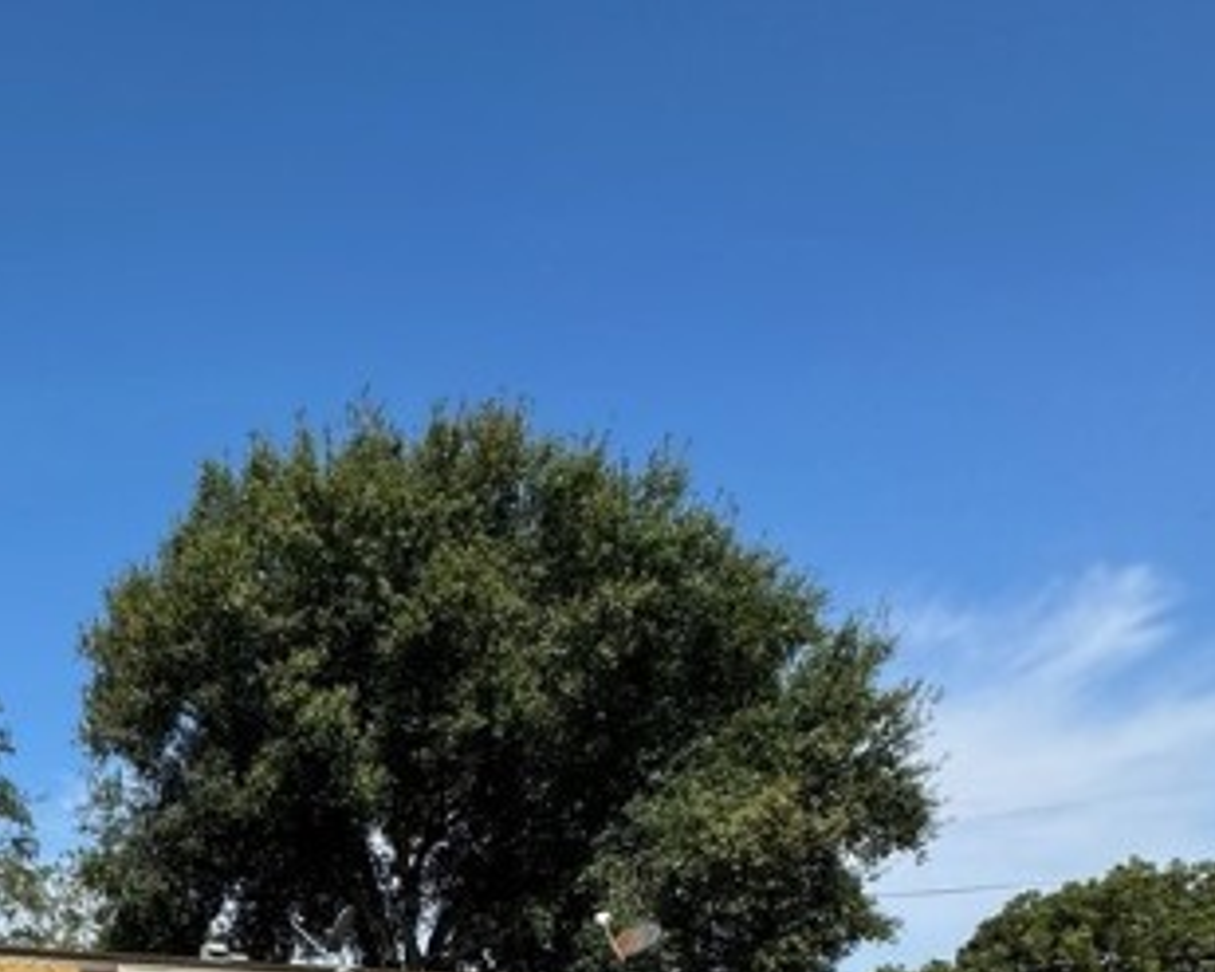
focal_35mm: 34
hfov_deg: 48.2
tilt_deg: -5.7
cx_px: 157
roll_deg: +0.8
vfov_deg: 32.2
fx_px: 1222
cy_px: 1279
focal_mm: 2.22
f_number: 2.2
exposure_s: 1/2494
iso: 50
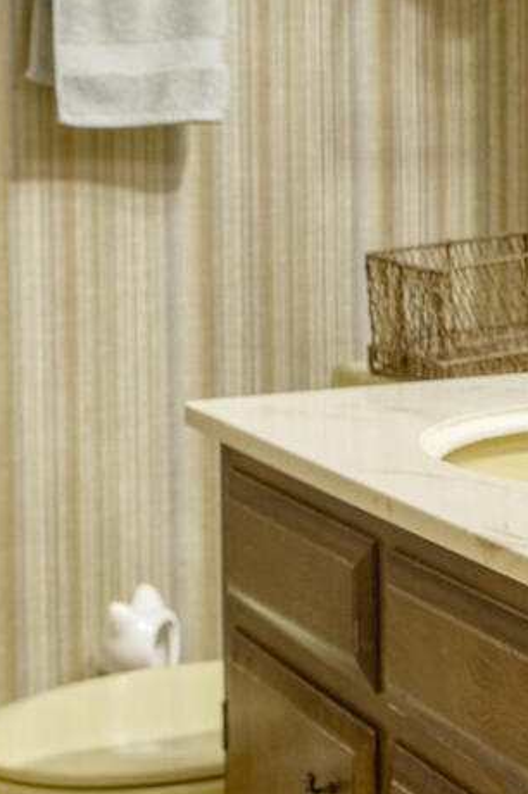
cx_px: 883
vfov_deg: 23.1
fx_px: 1917
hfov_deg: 14.2
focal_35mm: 87
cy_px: 162
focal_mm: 13
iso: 320
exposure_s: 1/8
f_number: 4
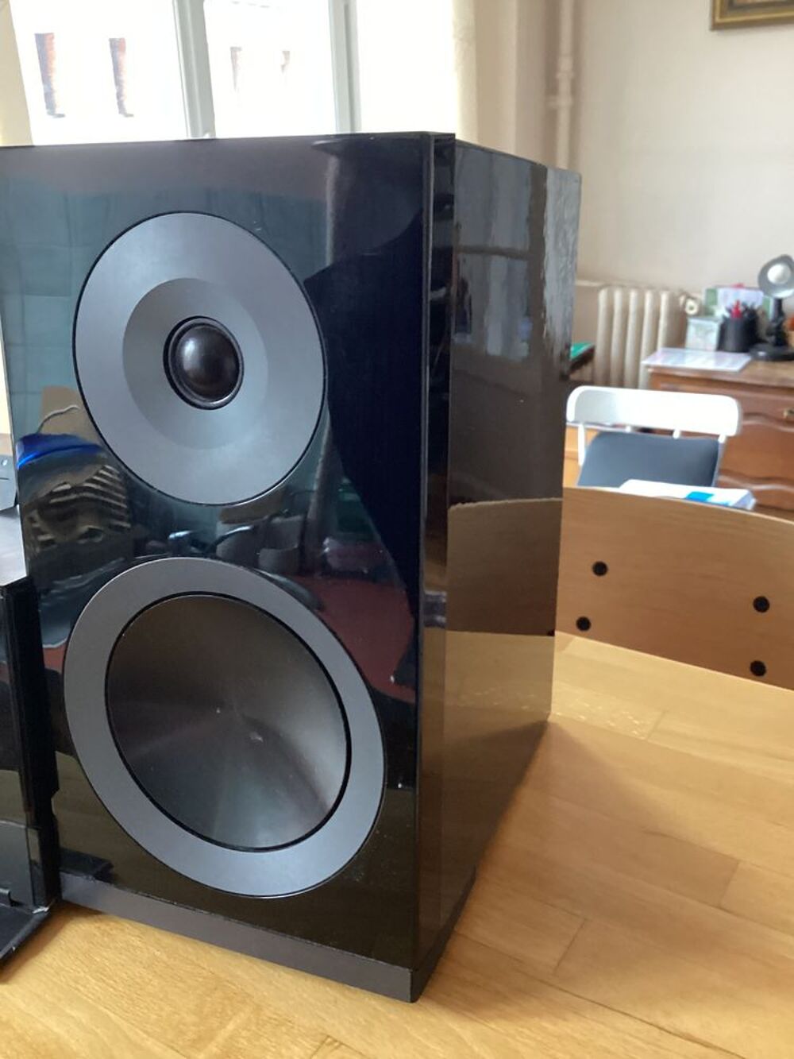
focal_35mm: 31
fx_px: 948
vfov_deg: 58.3
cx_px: 397
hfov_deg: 45.4
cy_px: 530
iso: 400
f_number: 2.4
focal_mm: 3.3
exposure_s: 1/30
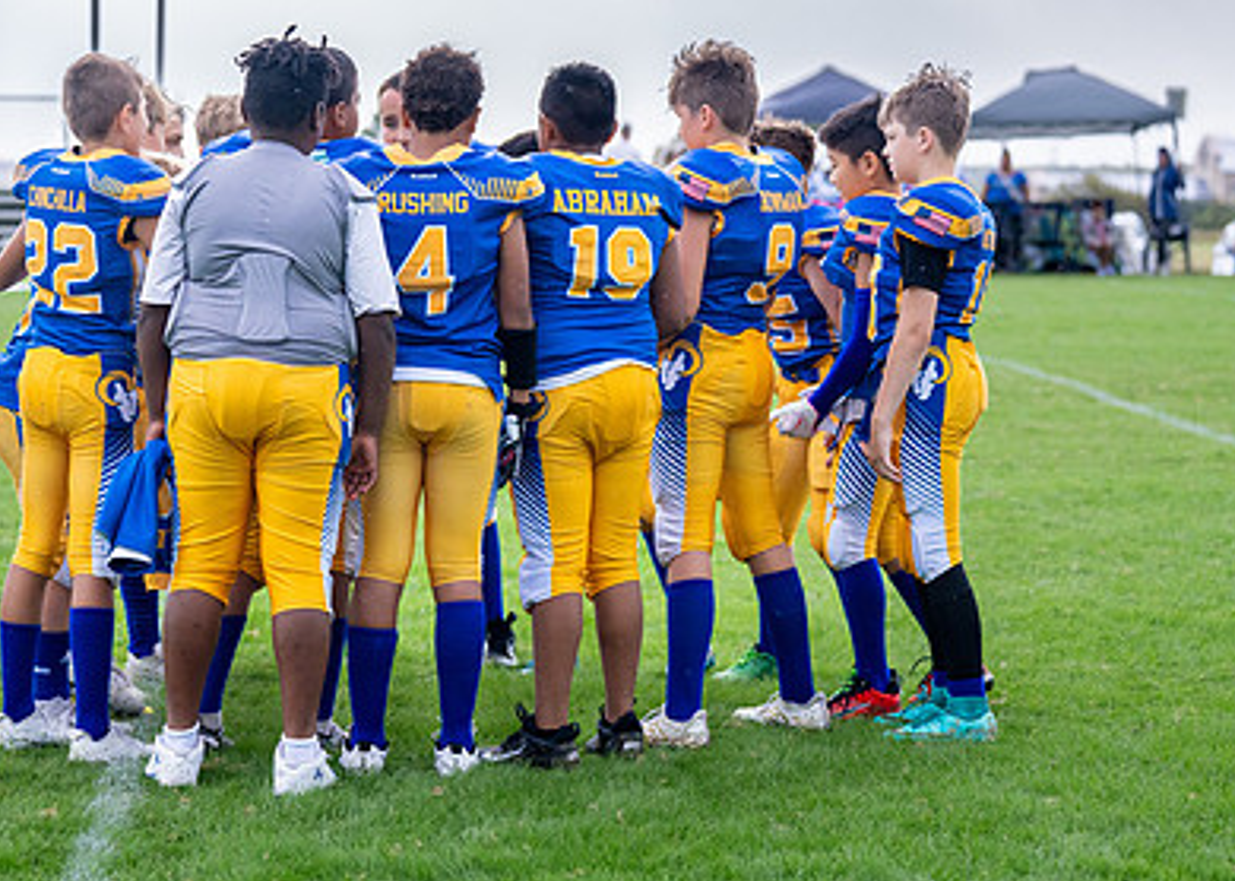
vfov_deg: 12.1
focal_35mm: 118
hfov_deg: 16.9
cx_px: 428
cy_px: 277
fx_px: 4136
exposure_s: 1/1250
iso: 500
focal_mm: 70
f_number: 2.8
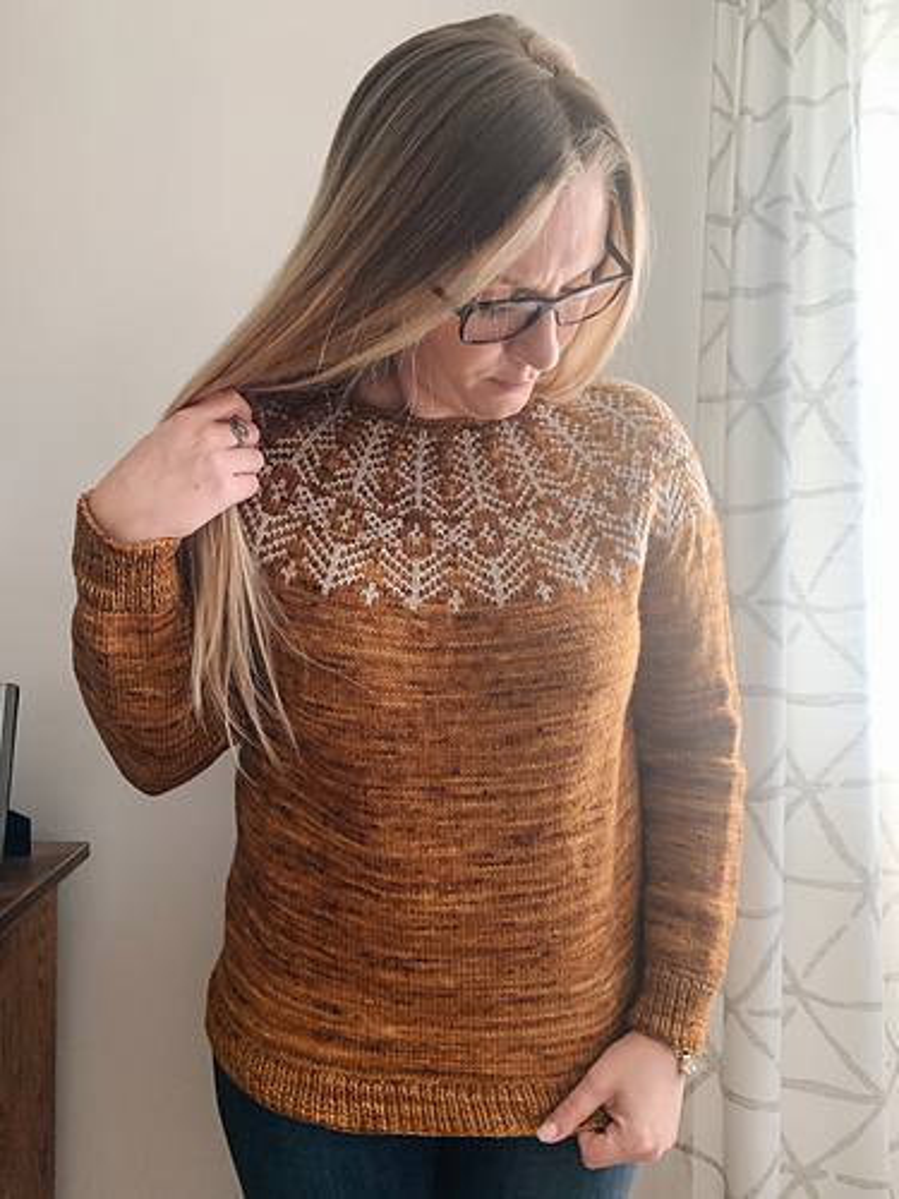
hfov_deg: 53.1
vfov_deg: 67.3
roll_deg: -1.5
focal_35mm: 26
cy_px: 600
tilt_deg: -0.1
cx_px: 450
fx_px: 900
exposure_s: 1/60
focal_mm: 4.25
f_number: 1.8
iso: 100
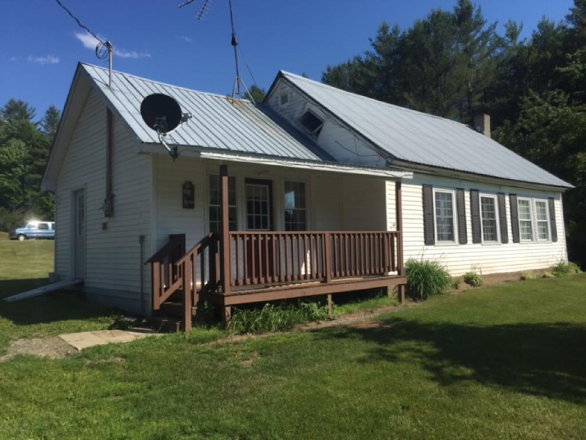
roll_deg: +0.1
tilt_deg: +2.3
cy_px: 220
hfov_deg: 61.7
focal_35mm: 29
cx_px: 293
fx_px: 491
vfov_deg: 48.2
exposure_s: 1/2083
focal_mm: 4.15
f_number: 2.2
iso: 32
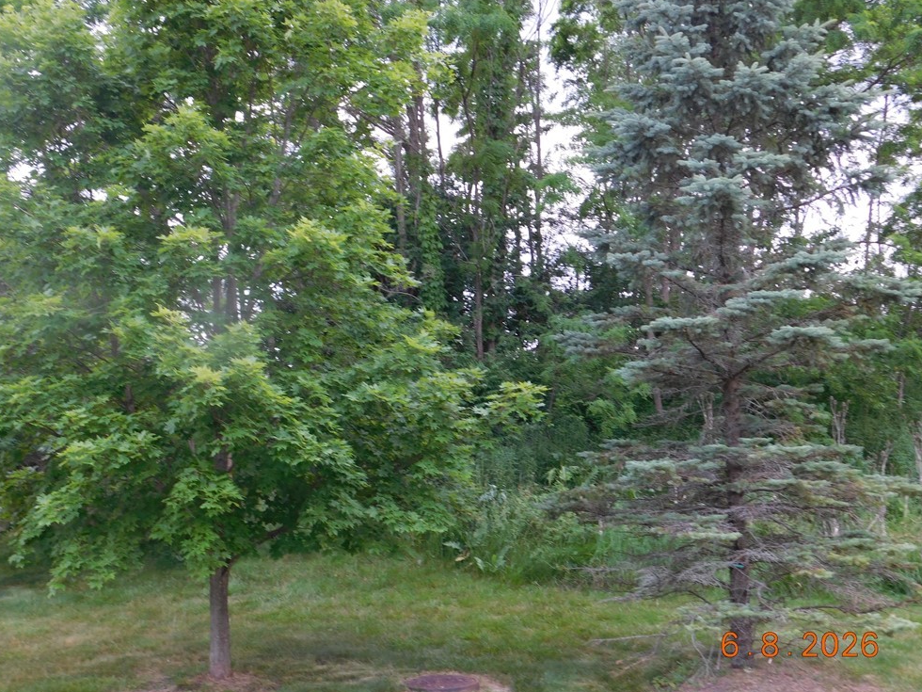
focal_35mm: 47
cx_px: 457
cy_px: 359
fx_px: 1252
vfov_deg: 30.9
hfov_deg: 40.4
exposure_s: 1/100
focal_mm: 8
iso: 125
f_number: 3.7
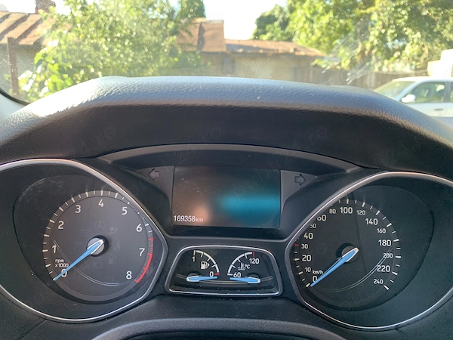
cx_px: 226
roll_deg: -1.4
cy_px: 170
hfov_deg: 67.3
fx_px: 340
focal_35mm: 26
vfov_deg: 53.1
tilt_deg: -13.9
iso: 64
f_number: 1.8
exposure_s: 1/121
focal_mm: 4.25
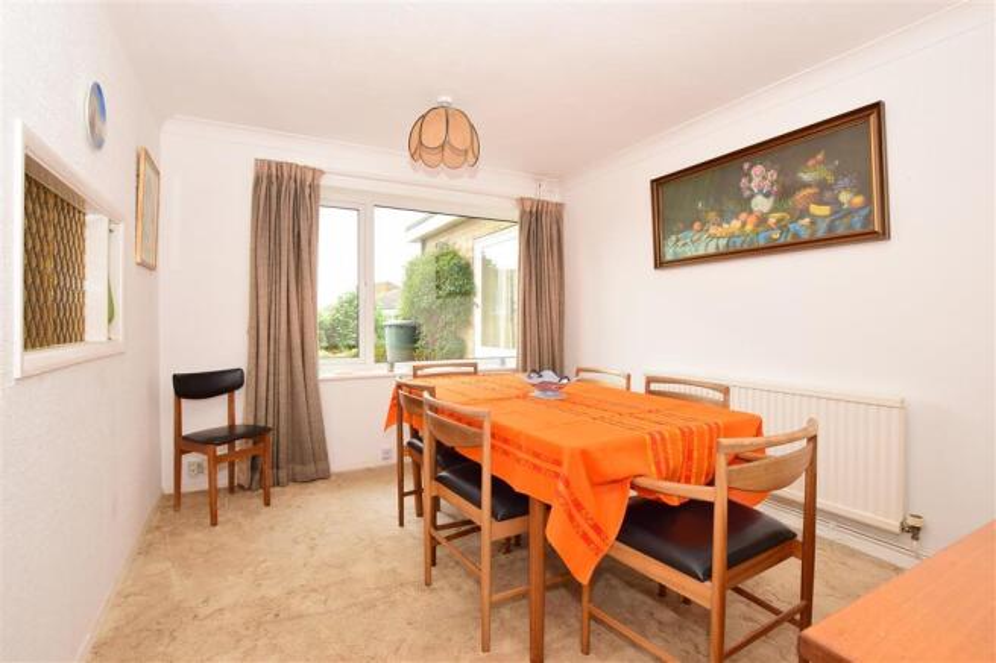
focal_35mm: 15
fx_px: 415
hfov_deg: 100.4
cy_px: 332
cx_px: 498
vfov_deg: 77.3
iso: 400
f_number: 7.1
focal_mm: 10
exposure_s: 1/80
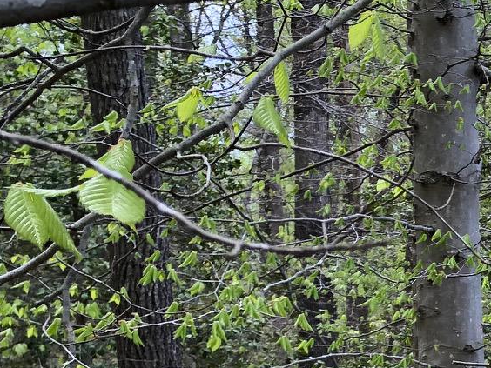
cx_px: 873
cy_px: 445
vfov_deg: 14.3
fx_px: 1418
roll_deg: +1.0
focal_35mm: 100
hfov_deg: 16.5
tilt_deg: -6.6
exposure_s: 1/191
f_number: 1.8
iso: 20
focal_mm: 4
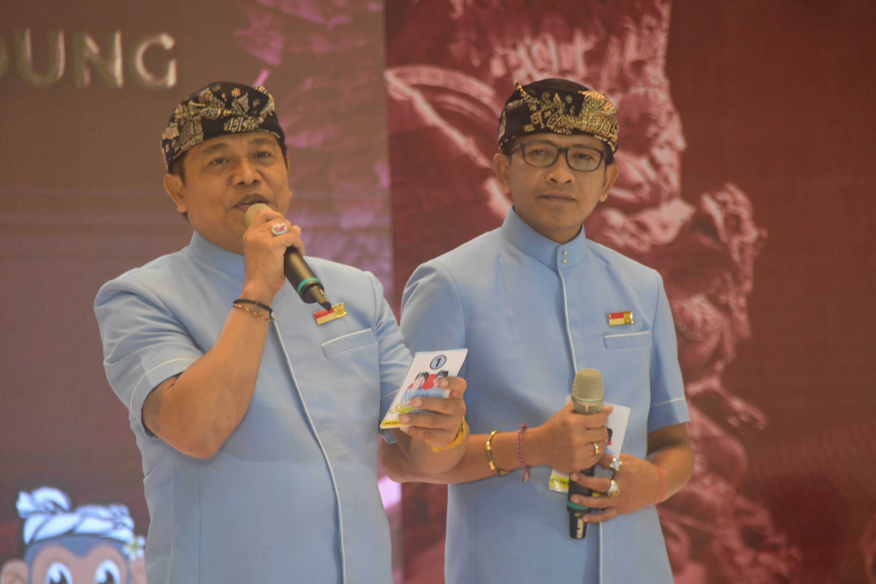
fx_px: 9489
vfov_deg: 3.5
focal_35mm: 390
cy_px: 292
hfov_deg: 5.3
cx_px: 438
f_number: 5.6
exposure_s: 1/100
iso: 2000
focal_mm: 260
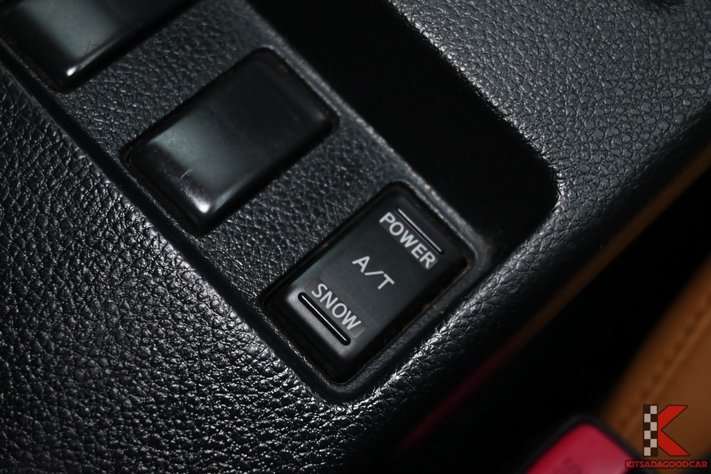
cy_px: 237
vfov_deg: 24.6
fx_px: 1086
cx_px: 356
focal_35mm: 55
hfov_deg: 36.3
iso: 800
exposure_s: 1/180
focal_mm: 37
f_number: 5.6
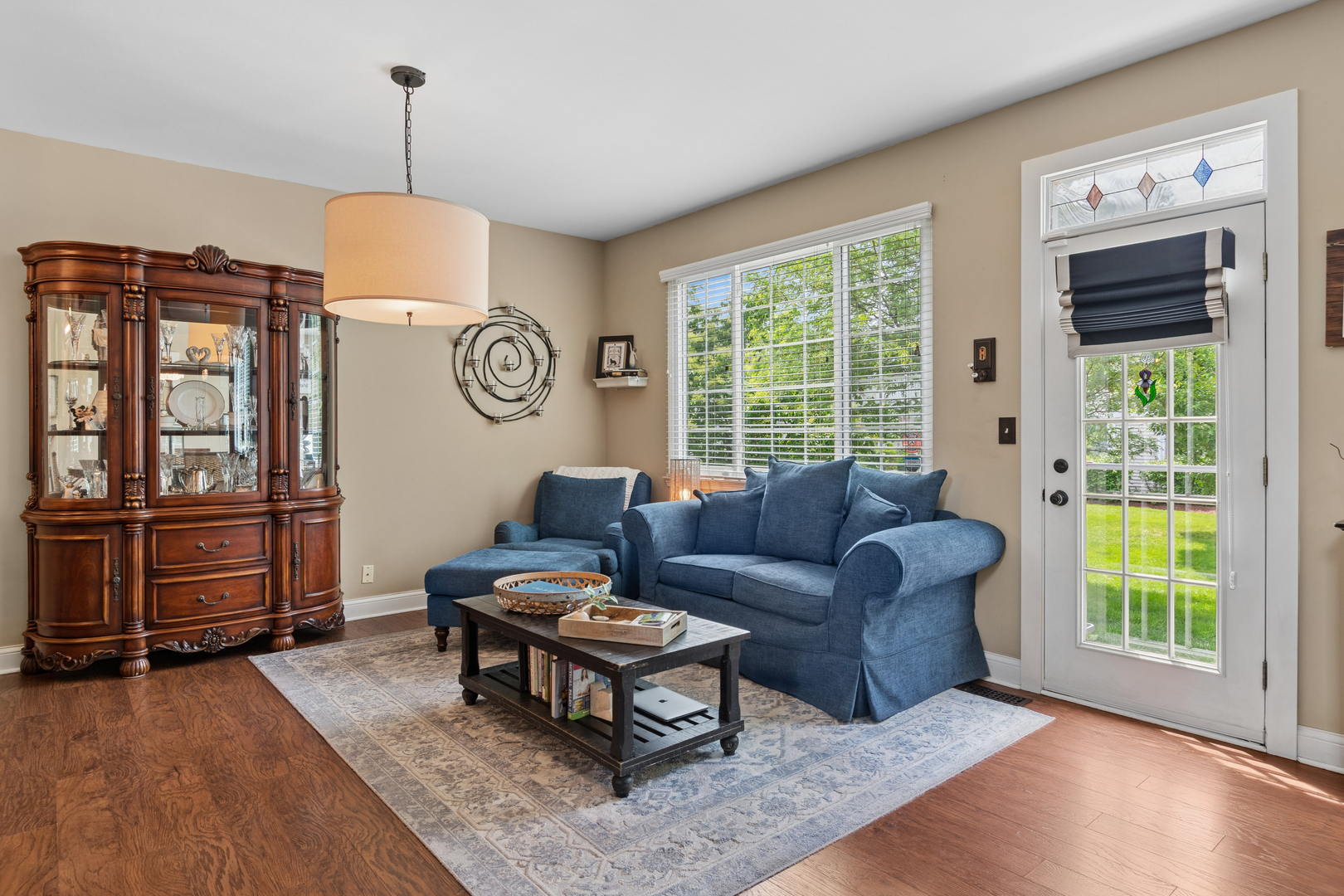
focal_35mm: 20
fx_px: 728
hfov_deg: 85.4
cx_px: 672
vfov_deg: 63.2
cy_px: 448
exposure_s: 1/13
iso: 250
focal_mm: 13
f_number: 8
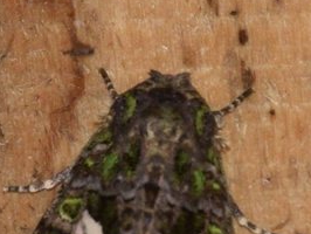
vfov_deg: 2.0
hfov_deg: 2.7
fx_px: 6546
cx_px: 108
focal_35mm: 728
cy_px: 247
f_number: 5.6
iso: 320
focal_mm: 140
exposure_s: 1/60
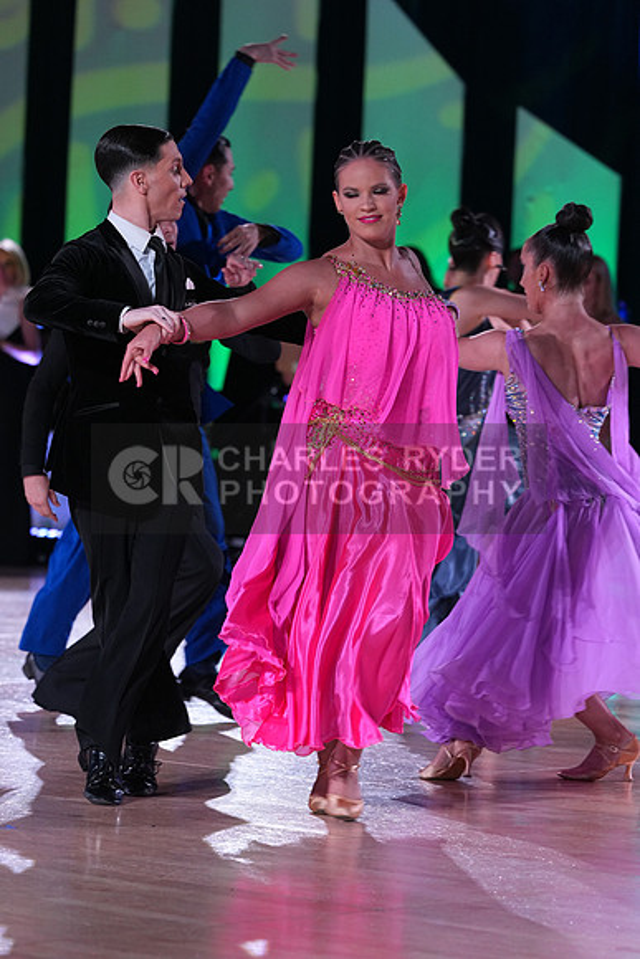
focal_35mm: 158
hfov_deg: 8.7
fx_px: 4210
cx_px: 320
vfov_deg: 13.0
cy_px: 480
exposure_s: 1/250
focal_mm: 158
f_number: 5
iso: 2500
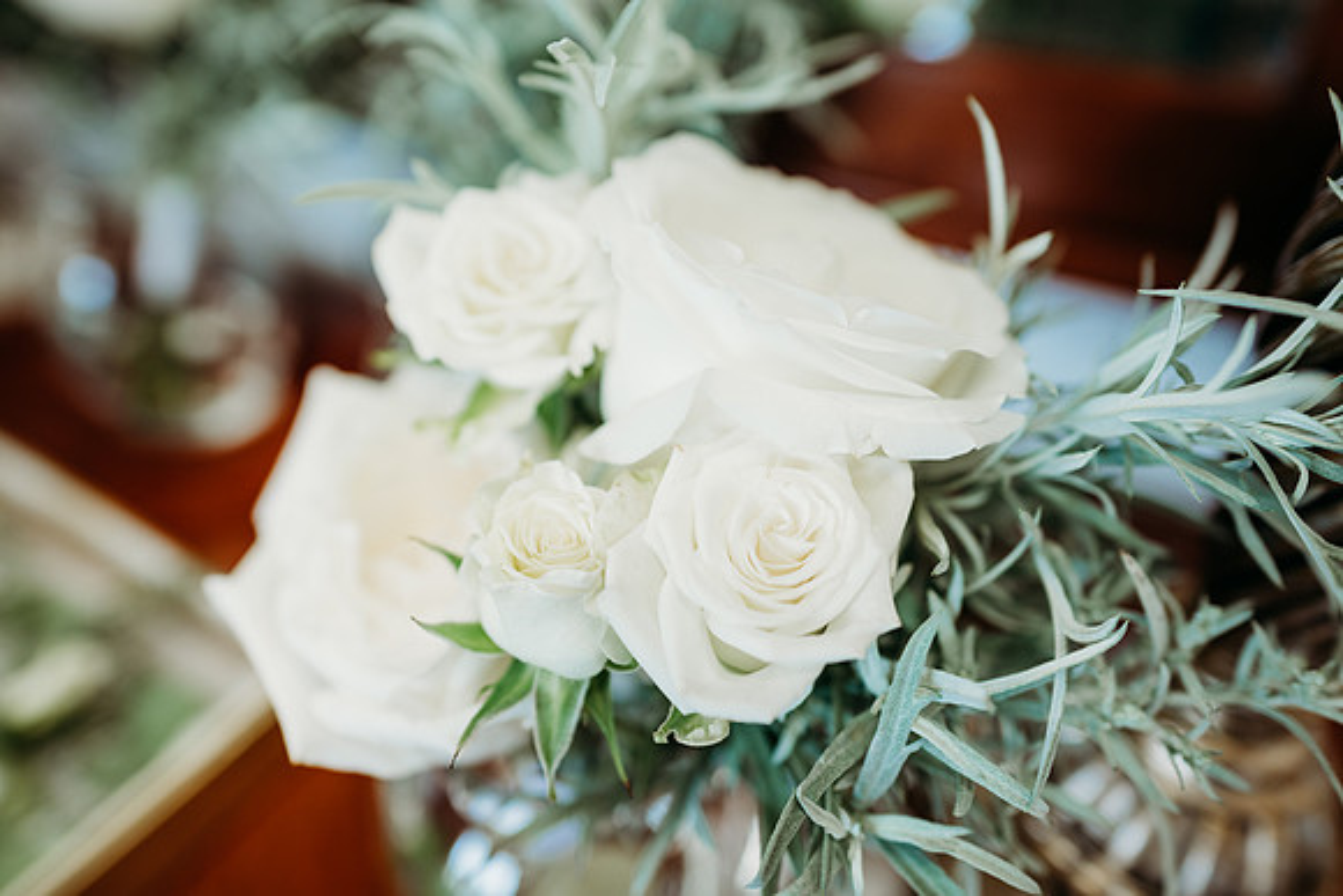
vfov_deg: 53.2
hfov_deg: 73.7
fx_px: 896
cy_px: 448
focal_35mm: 24
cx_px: 672
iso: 320
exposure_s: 1/160
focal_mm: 24
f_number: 2.5
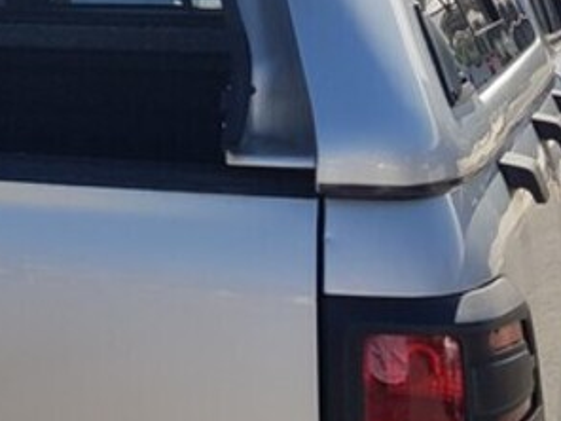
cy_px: -171
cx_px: -135
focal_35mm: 90
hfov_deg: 20.2
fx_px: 1459
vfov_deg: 15.4
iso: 40
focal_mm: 4.3
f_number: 1.7
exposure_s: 1/2080
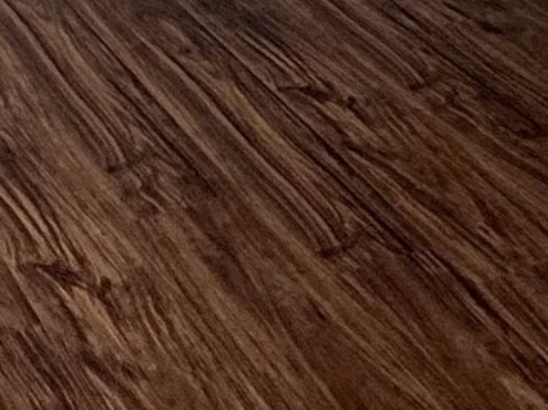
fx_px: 1598
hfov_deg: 19.4
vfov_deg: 11.9
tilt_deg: -4.5
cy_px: -568
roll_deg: -0.6
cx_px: 194
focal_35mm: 101
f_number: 2.2
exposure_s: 1/120
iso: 160
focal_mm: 2.22
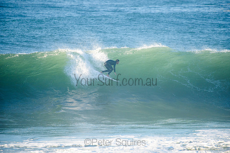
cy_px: 76
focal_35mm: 500
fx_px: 3196
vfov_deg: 2.8
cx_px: 115
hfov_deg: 4.1
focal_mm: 500
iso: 400
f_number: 5.6
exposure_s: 1/1600
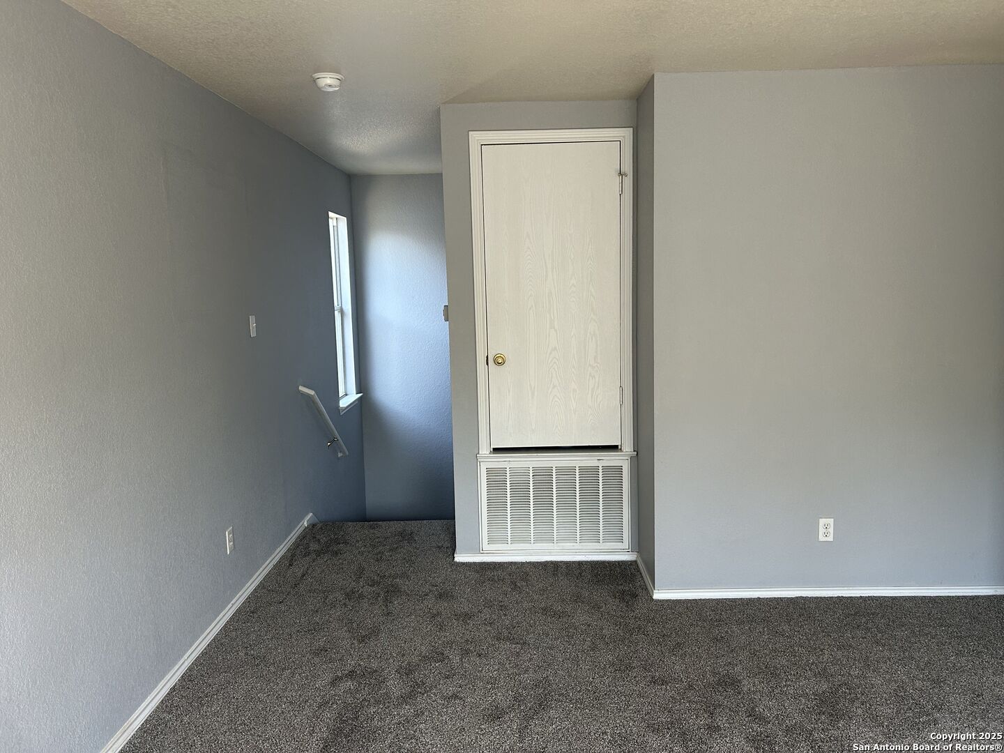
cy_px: 376
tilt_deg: -6.3
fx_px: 754
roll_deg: +2.4
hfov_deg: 67.3
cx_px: 502
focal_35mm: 26
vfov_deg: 53.1
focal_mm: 5.7
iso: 125
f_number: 1.5
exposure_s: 1/121
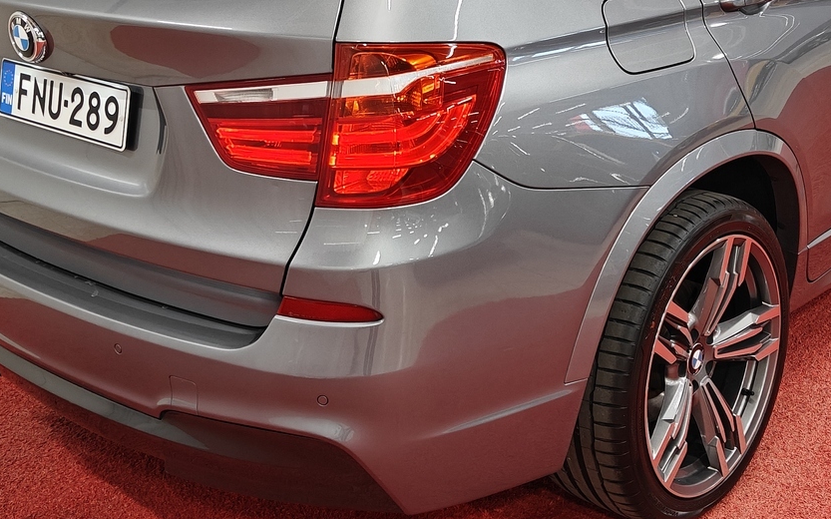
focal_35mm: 55
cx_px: 474
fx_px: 1245
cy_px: 108
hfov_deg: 36.8
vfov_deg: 23.2
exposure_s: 1/75
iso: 125
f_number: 1.8
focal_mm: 5.59
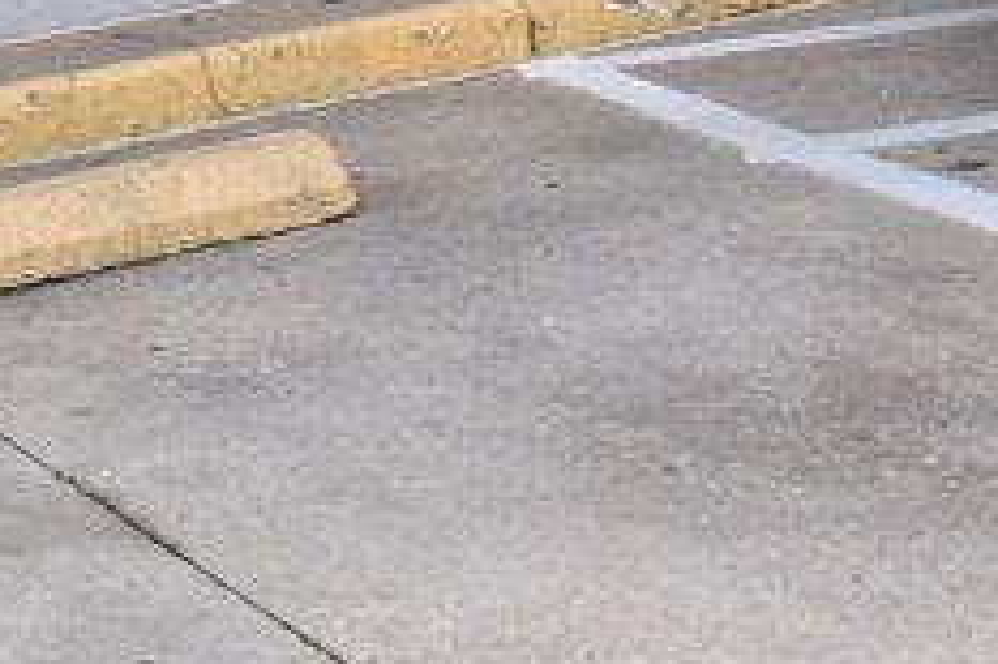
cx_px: 1491
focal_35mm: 132
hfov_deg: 14.5
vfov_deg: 9.8
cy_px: -574
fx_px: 3657
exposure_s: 1/250
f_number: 6.3
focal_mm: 20
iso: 200
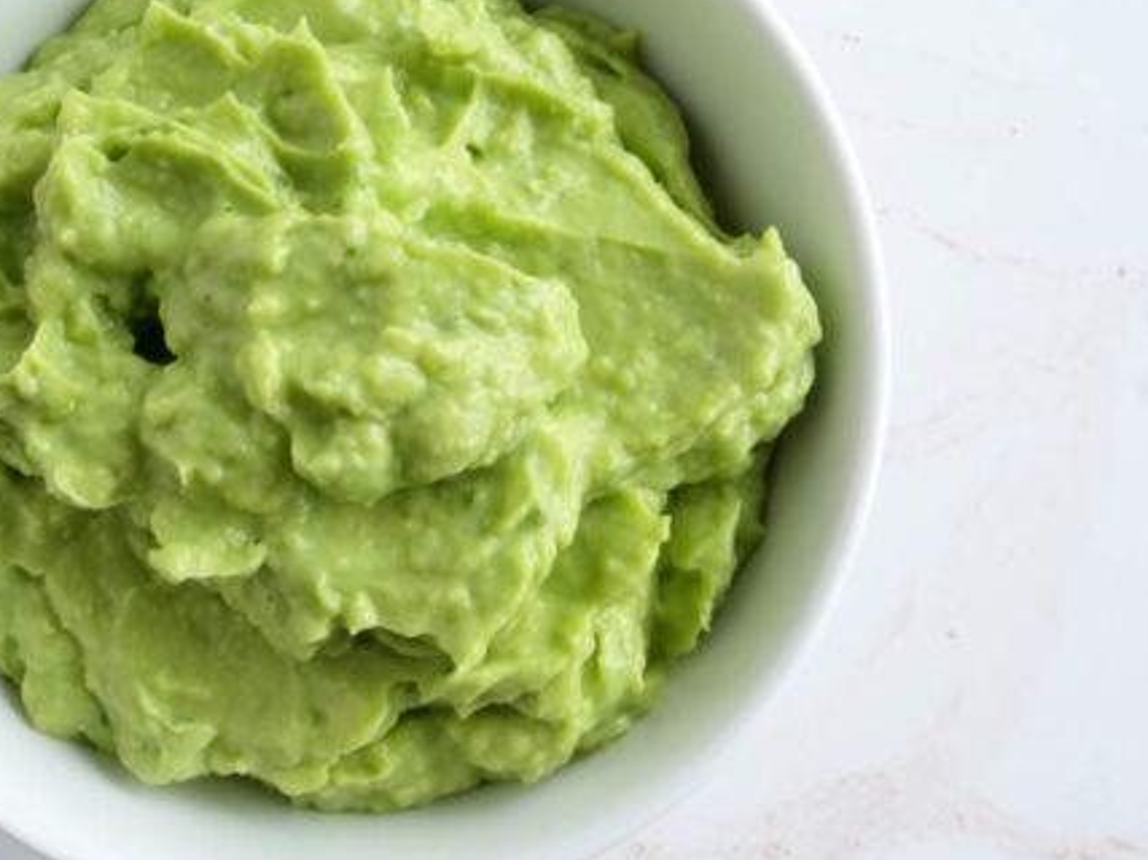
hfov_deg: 33.5
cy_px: 352
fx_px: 1890
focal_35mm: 57
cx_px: 390
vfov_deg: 25.6
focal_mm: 19
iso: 1000
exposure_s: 1/60
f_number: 14
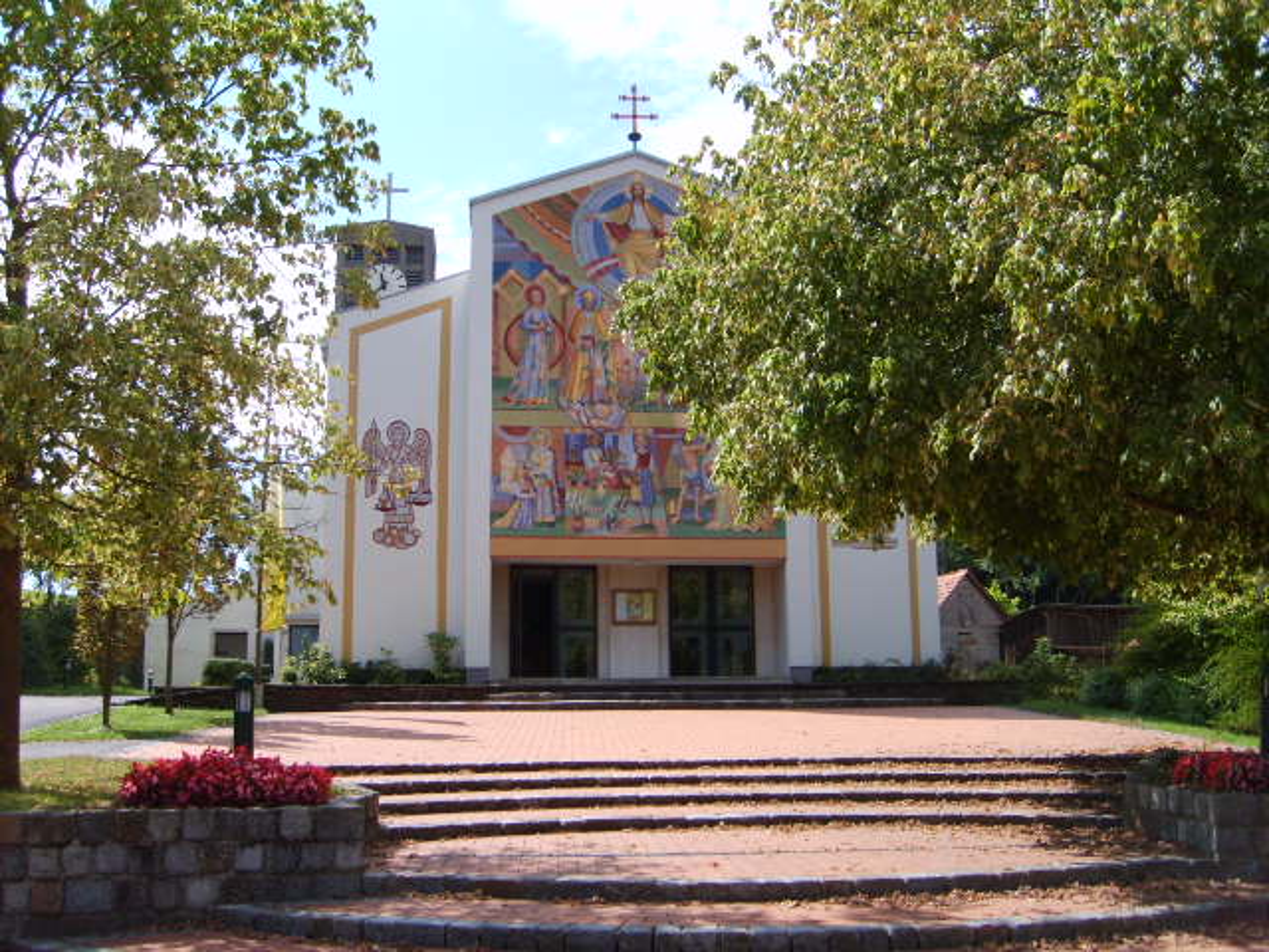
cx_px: 634
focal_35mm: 35
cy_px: 476
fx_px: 1283
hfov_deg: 52.6
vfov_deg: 40.7
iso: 50
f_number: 2.8
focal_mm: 5.8
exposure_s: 1/750
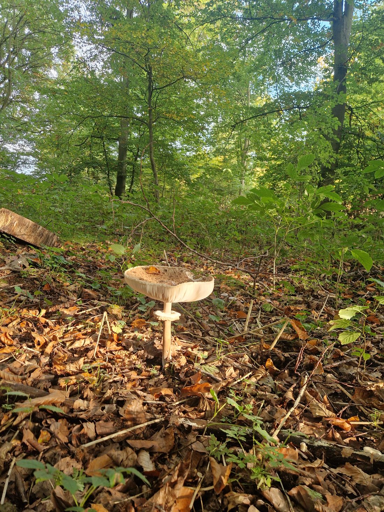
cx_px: 192
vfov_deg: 73.9
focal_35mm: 23
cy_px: 256
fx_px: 340
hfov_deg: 58.9
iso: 160
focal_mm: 5.4
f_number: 1.8
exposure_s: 1/180
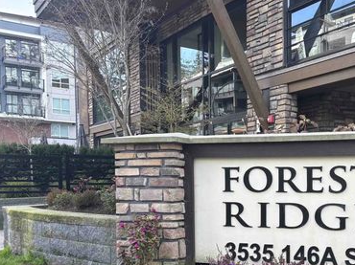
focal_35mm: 45
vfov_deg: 31.6
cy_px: 197
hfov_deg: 39.7
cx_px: 304
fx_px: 461
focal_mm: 5.96
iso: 40
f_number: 1.6
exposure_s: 1/242
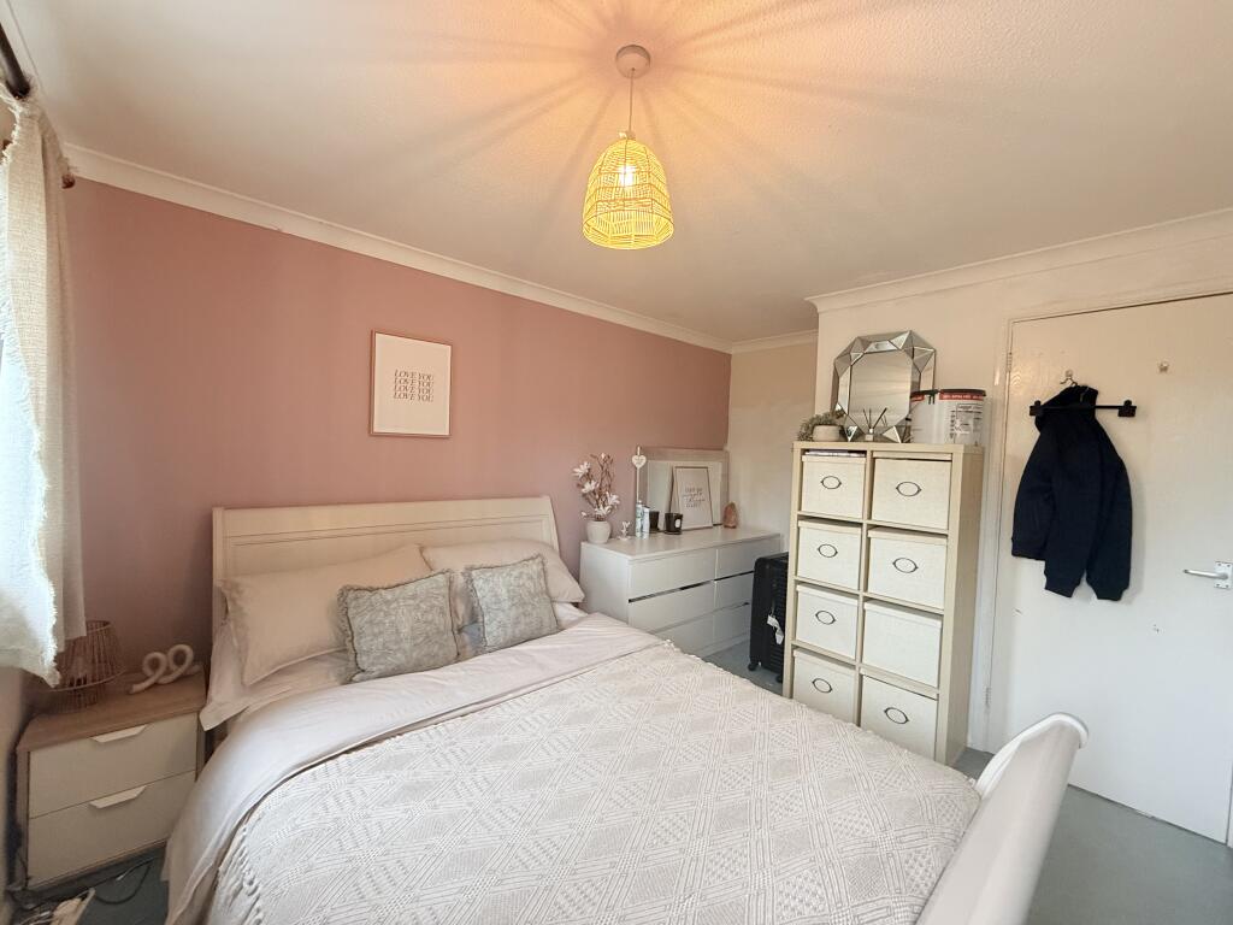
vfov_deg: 85.7
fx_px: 499
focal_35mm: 14
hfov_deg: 102.1
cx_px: 616
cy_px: 462
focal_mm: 2.22
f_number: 2.2
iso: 320
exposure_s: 1/74
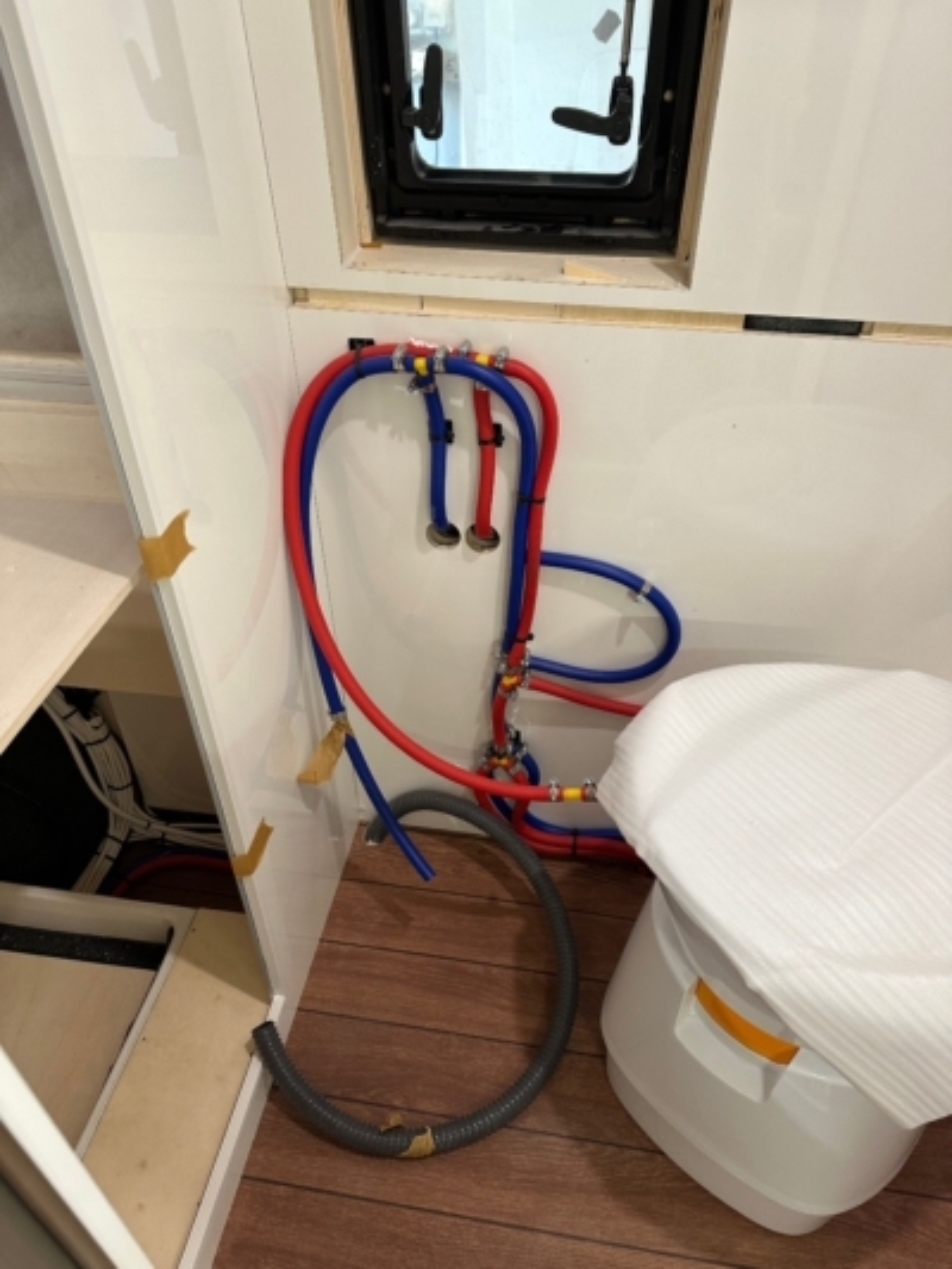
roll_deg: +2.0
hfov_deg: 56.8
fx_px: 880
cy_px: 634
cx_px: 476
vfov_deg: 71.6
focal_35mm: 24
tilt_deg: -39.4
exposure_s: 1/50
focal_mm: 6.86
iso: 160
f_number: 1.78
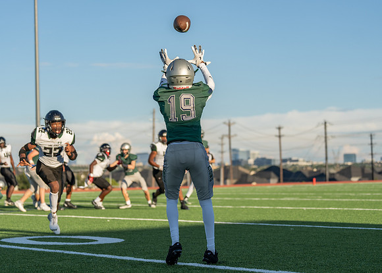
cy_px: 124
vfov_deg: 16.0
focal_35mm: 89
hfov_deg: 22.3
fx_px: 971
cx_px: 179
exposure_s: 1/1600
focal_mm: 70
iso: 100
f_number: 2.8
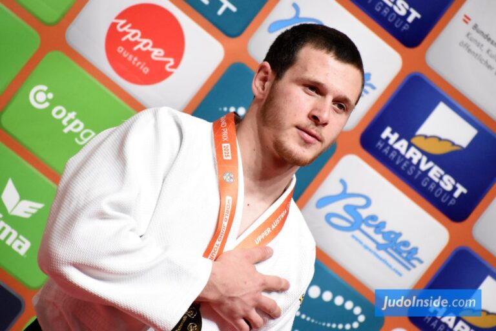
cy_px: 166
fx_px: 4753
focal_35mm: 345
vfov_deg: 4.0
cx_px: 248
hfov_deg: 6.0
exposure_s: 1/400
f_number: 7.1
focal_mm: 230
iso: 3200
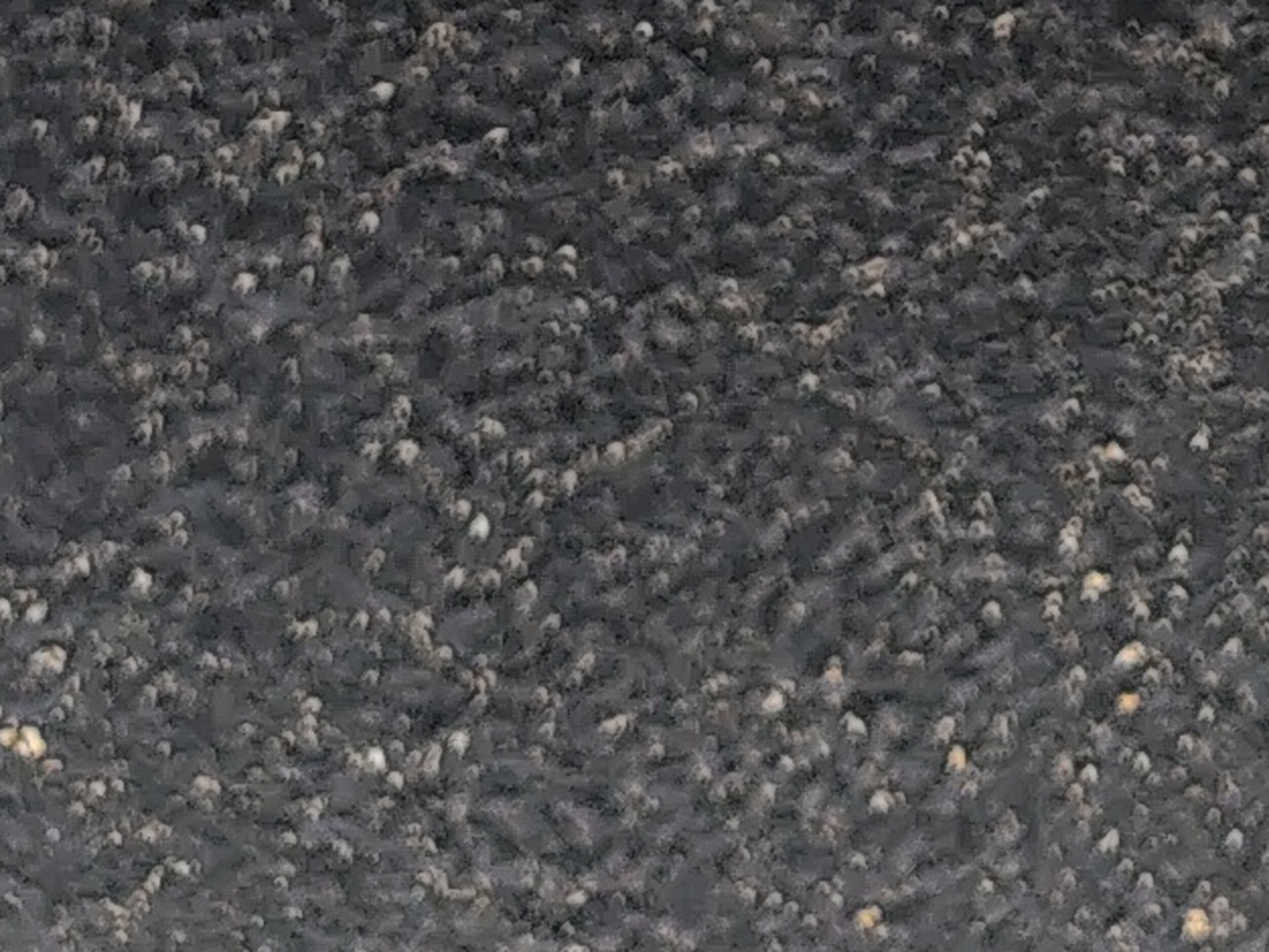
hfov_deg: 12.1
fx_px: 5758
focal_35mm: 157
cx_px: 1731
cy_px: -1991
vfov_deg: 8.0
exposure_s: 1/367
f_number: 1.8
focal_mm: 5.56
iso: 100
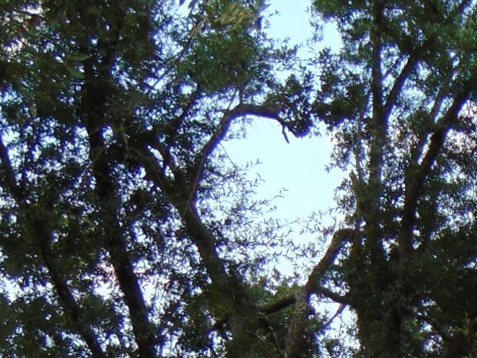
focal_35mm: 208
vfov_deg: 6.9
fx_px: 2866
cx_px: 834
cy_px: 656
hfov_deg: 9.1
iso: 80
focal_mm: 9
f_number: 3.5
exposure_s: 1/400
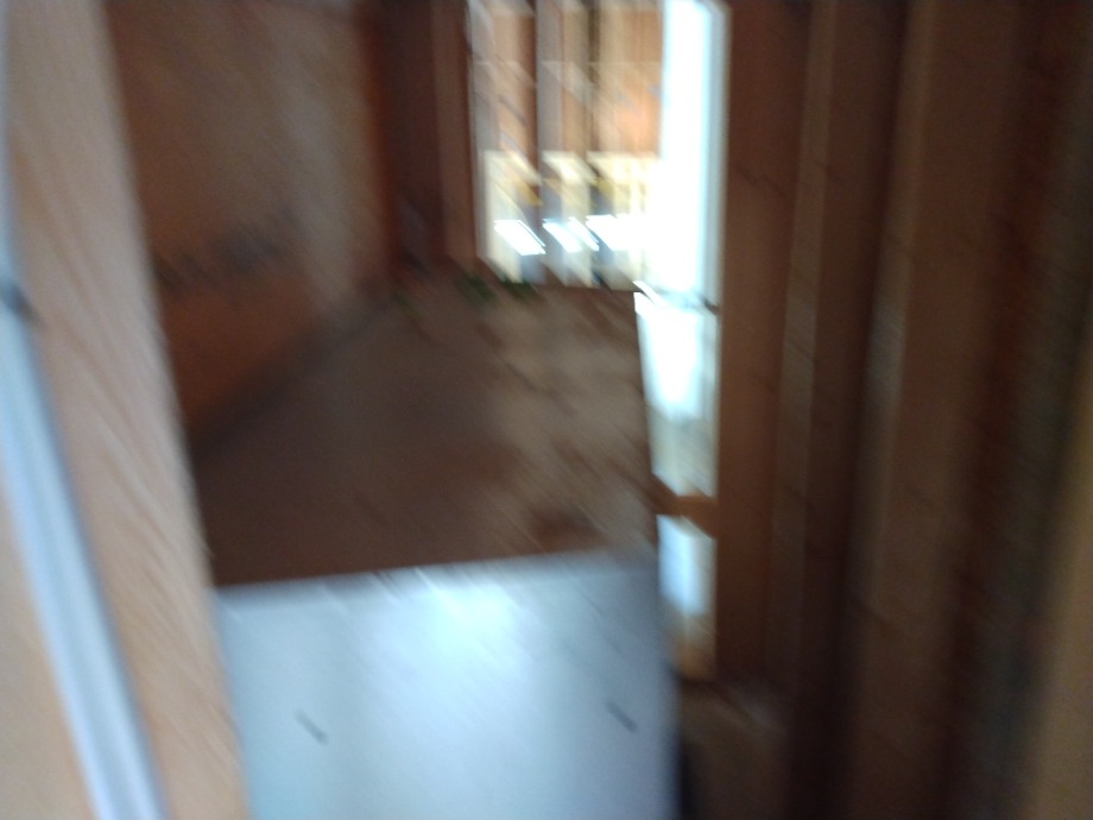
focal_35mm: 20
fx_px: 631
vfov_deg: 66.0
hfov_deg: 81.7
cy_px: 410
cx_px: 546
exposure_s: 1/30
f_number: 2
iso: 525
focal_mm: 3.54
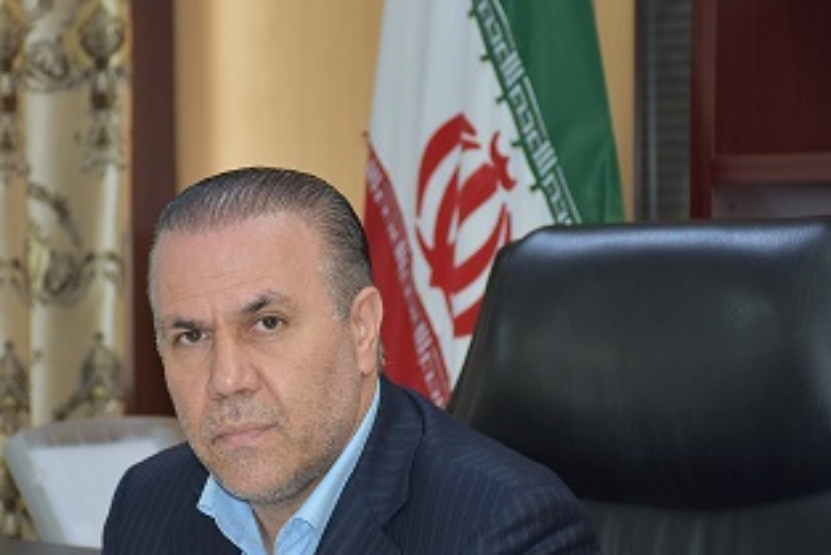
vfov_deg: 9.1
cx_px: 284
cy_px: 303
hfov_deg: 13.6
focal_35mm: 151
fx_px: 3487
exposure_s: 1/60
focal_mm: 70
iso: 640
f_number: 5
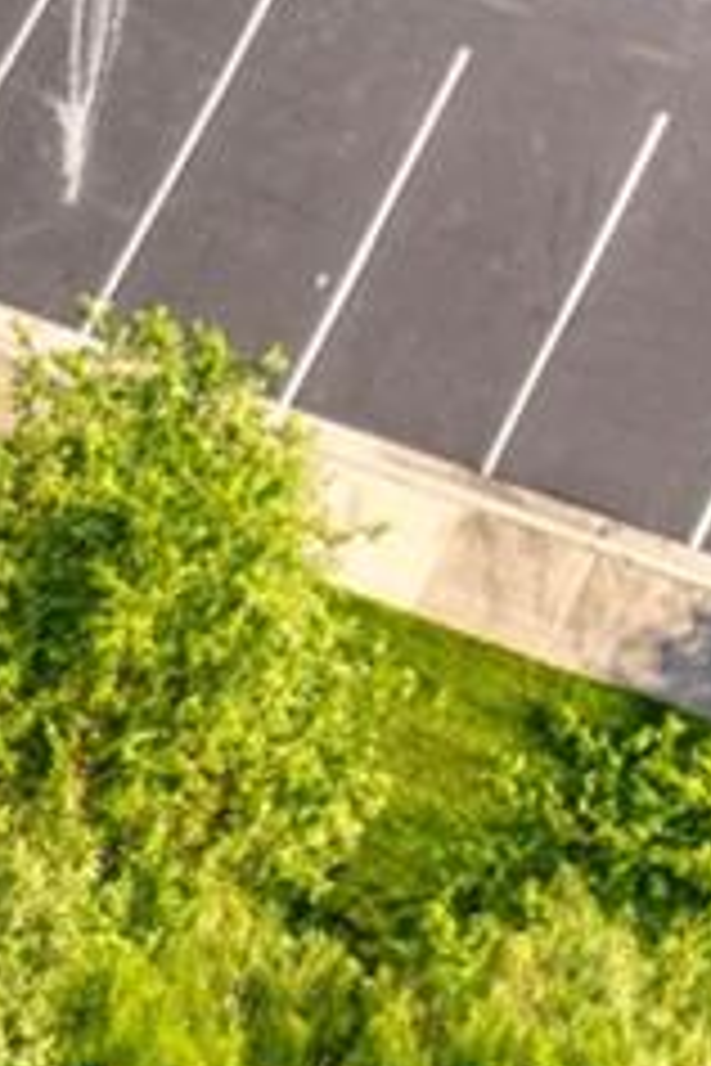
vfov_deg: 9.9
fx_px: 5628
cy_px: -1199
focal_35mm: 190
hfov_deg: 7.1
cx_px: 1166
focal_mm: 8.4
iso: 100
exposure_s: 1/350
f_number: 2.8
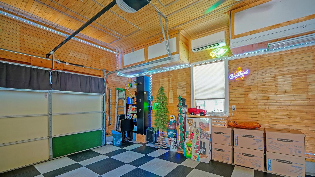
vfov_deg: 66.4
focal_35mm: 16
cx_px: 157
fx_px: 134
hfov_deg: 99.4
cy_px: 106
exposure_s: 1/30
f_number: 2.8
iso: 500
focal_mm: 10
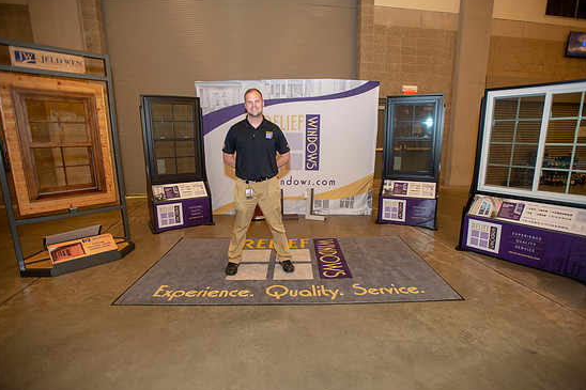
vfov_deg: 67.3
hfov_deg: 90.0
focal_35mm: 18
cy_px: 201
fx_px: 293
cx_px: 299
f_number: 2.8
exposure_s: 1/100
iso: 1600
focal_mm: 17
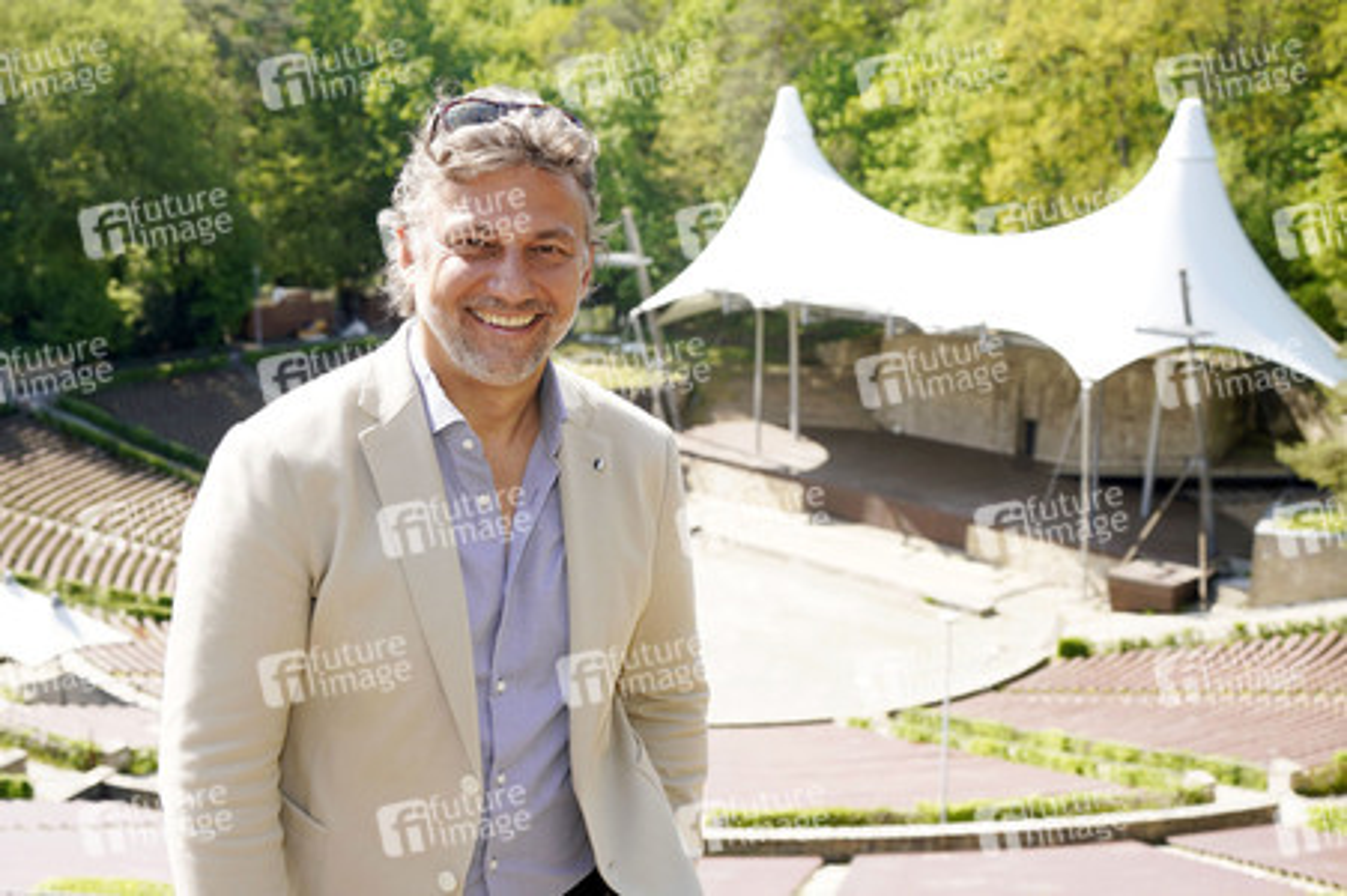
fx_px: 1309
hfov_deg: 54.5
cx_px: 674
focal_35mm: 35
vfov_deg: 37.8
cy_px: 448
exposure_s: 1/250
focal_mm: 35
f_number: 4.5
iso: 100
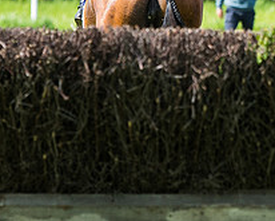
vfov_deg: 1.4
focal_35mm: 1080
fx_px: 8794
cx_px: 263
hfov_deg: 1.8
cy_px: 59
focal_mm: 200
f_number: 5
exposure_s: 1/800
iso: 400
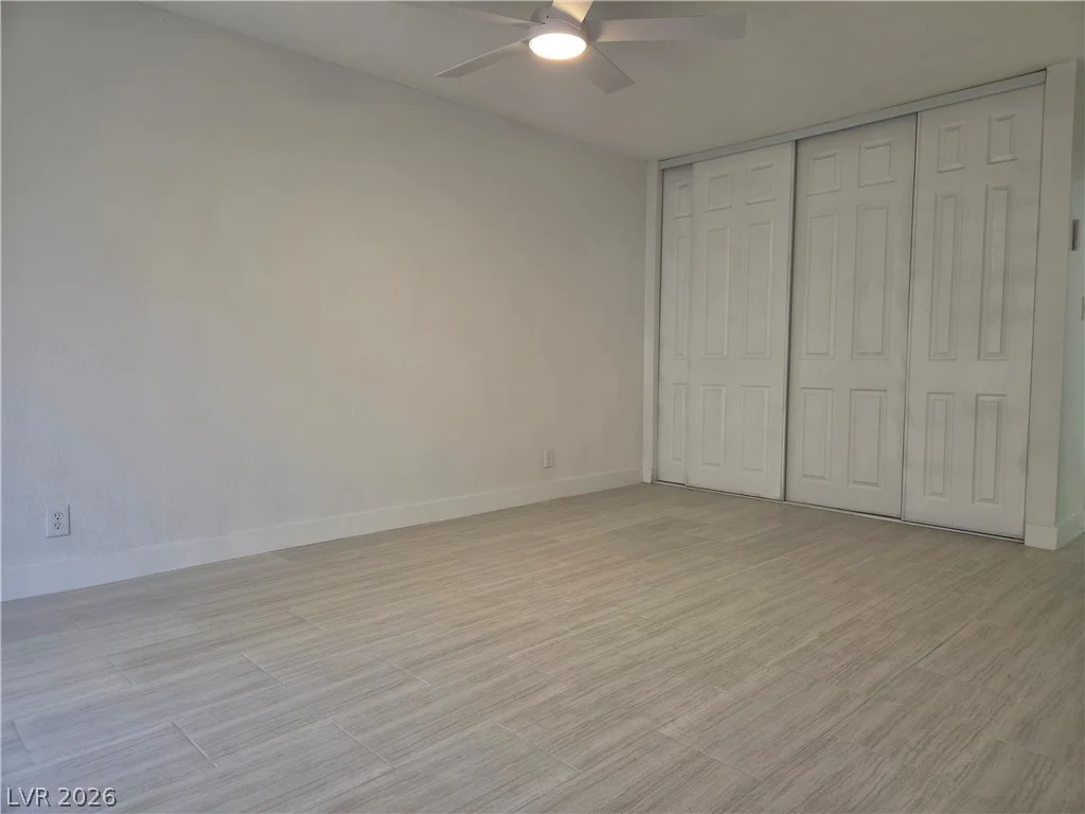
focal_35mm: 23
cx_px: 542
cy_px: 407
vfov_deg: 58.9
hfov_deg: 73.9
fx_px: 721
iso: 160
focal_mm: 5.4
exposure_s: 1/120
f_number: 1.8
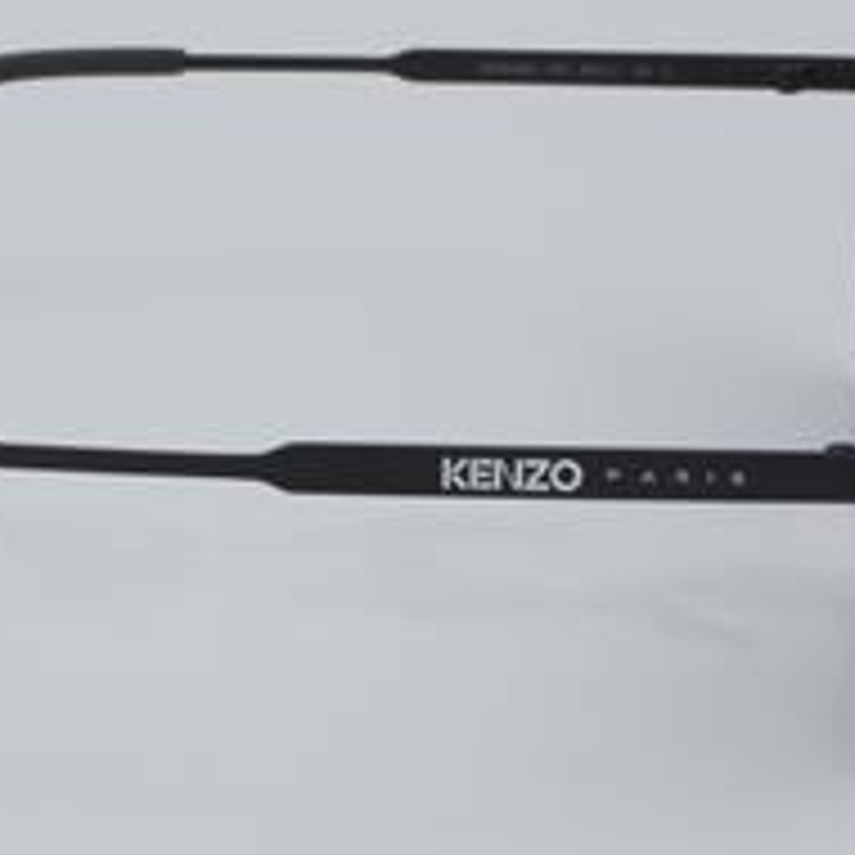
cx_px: 184
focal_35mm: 134
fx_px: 3745
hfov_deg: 13.0
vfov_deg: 13.0
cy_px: 374
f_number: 32
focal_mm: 50
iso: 100
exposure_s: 1/4
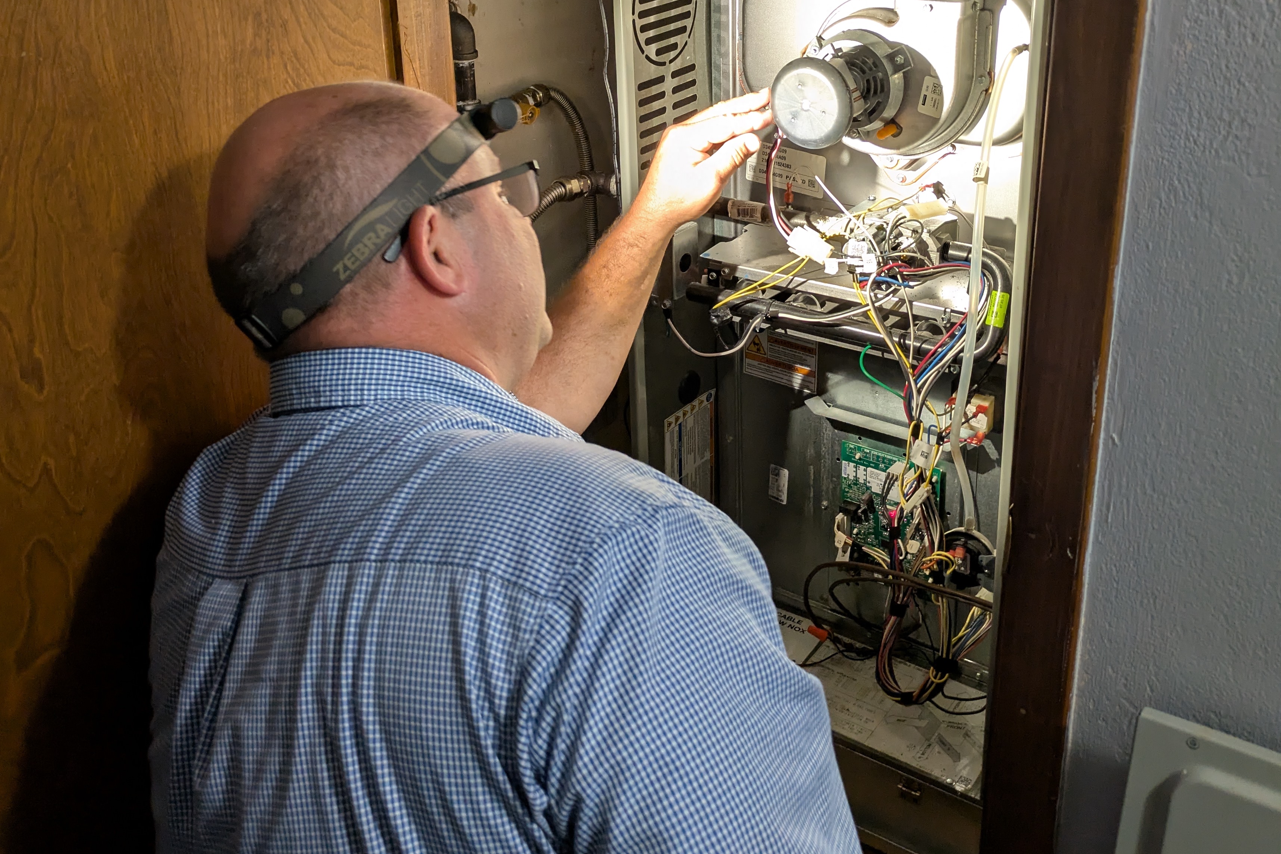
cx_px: 635
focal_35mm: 35
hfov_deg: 54.4
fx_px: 1245
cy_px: 224
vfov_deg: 37.0
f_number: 1.89
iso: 120
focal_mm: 5.43
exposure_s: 1/40
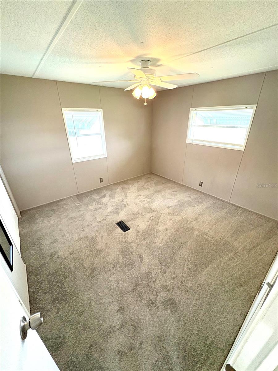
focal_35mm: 14
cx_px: 139
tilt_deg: -23.9
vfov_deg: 102.1
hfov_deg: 85.7
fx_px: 150
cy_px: 186
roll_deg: +0.3
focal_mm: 2.22
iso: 500
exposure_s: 1/60
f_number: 2.2
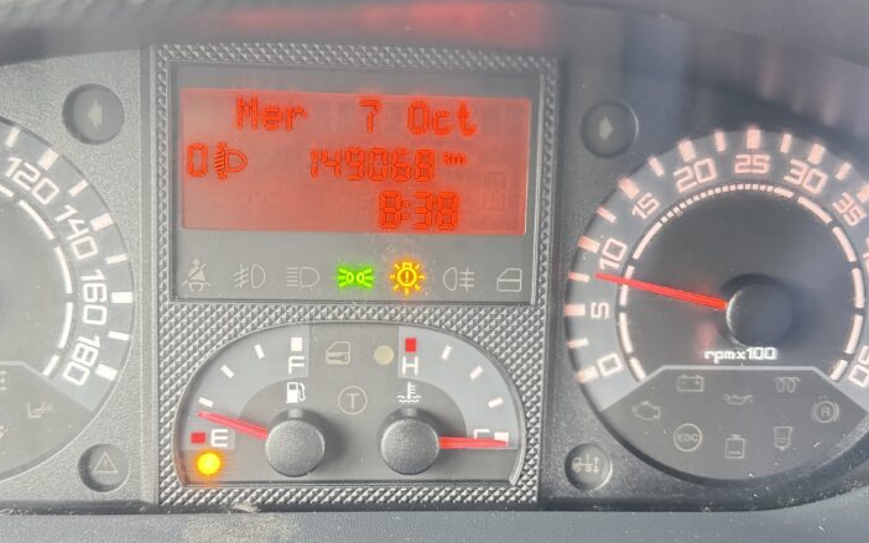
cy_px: 266
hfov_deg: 64.6
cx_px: 406
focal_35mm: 29
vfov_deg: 43.2
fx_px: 687
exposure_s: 1/40
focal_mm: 6.76
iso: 1000
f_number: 1.78
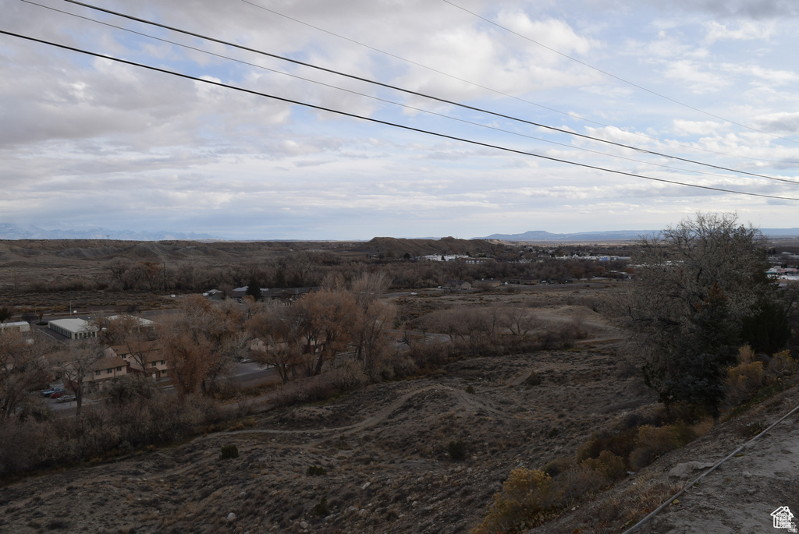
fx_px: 600
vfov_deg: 48.0
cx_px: 400
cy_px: 267
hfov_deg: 67.3
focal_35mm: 27
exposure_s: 1/200
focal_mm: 18
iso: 100
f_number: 7.1
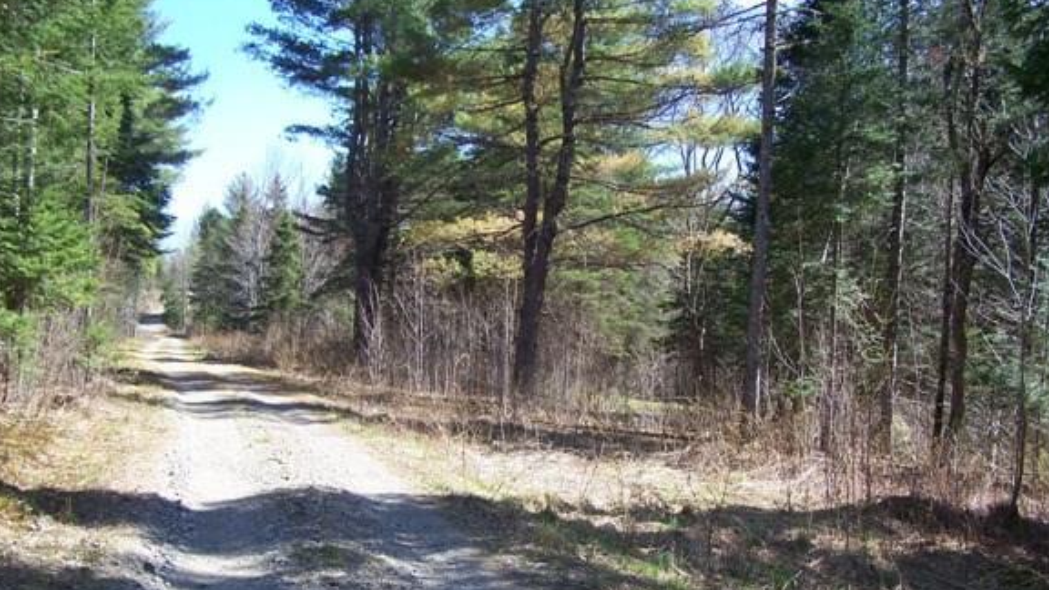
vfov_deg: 25.8
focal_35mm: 46
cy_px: 395
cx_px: 543
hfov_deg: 44.6
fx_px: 1280
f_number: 2.8
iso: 64
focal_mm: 6.3
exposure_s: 1/250
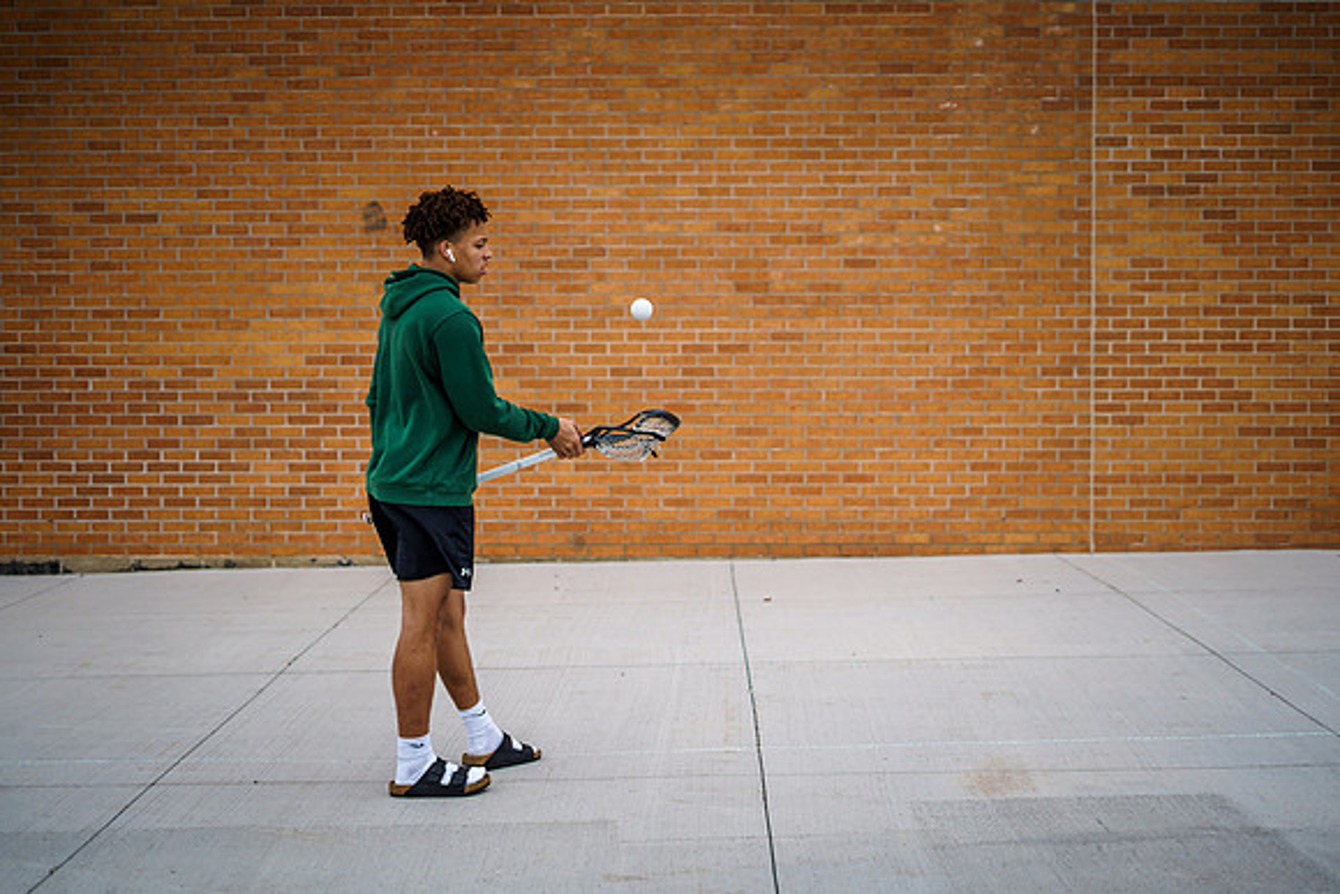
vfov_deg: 26.8
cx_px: 670
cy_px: 447
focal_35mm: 50
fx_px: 1877
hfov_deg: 39.3
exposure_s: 1/4000
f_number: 2
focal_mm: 50
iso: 200
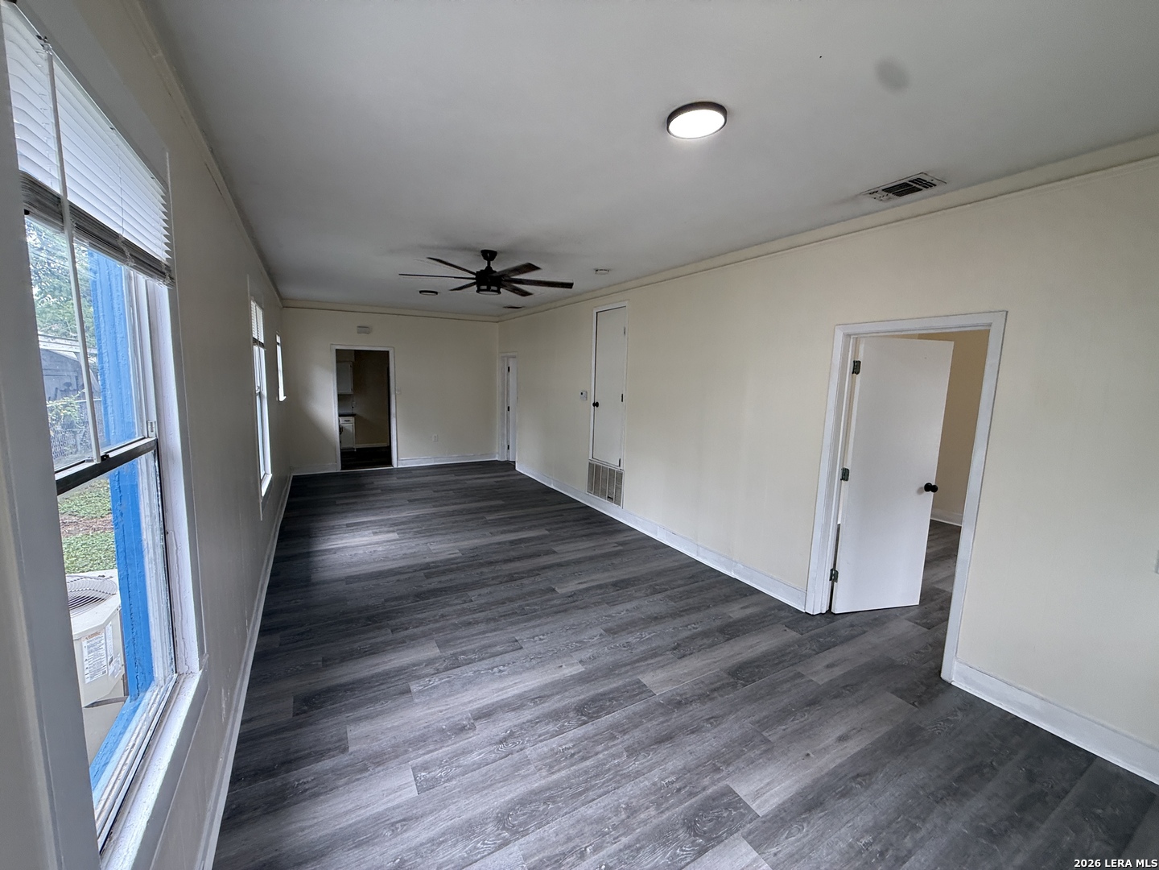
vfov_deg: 85.7
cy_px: 435
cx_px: 580
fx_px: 469
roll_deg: -1.3
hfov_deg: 102.1
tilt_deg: -5.8
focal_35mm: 14
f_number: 2.2
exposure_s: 1/120
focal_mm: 2.22
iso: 100
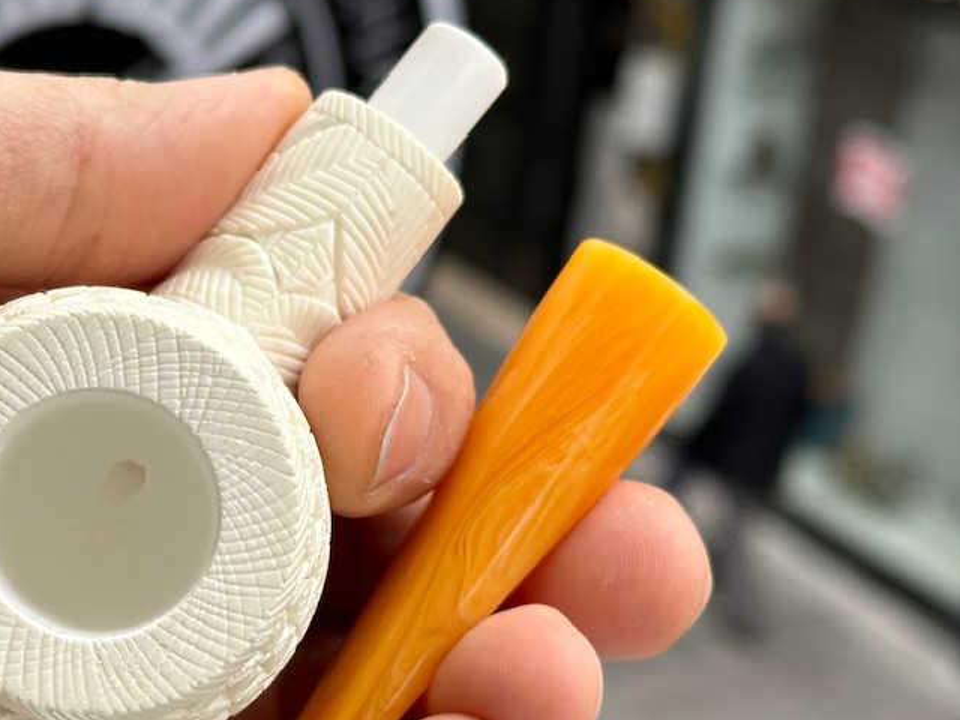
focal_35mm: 96
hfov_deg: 20.3
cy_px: 435
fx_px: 2662
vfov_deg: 15.4
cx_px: 260
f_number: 1.78
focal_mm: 6.86
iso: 64
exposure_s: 1/803
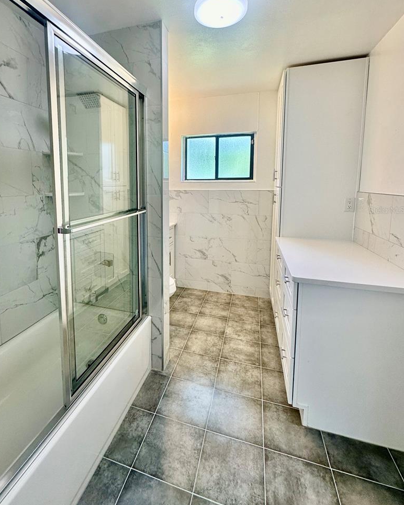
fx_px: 254
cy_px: 210
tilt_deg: -4.9
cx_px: 171
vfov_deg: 88.8
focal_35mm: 17
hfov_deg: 76.4
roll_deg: -0.8
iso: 80
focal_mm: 2.22
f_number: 2.2
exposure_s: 1/120
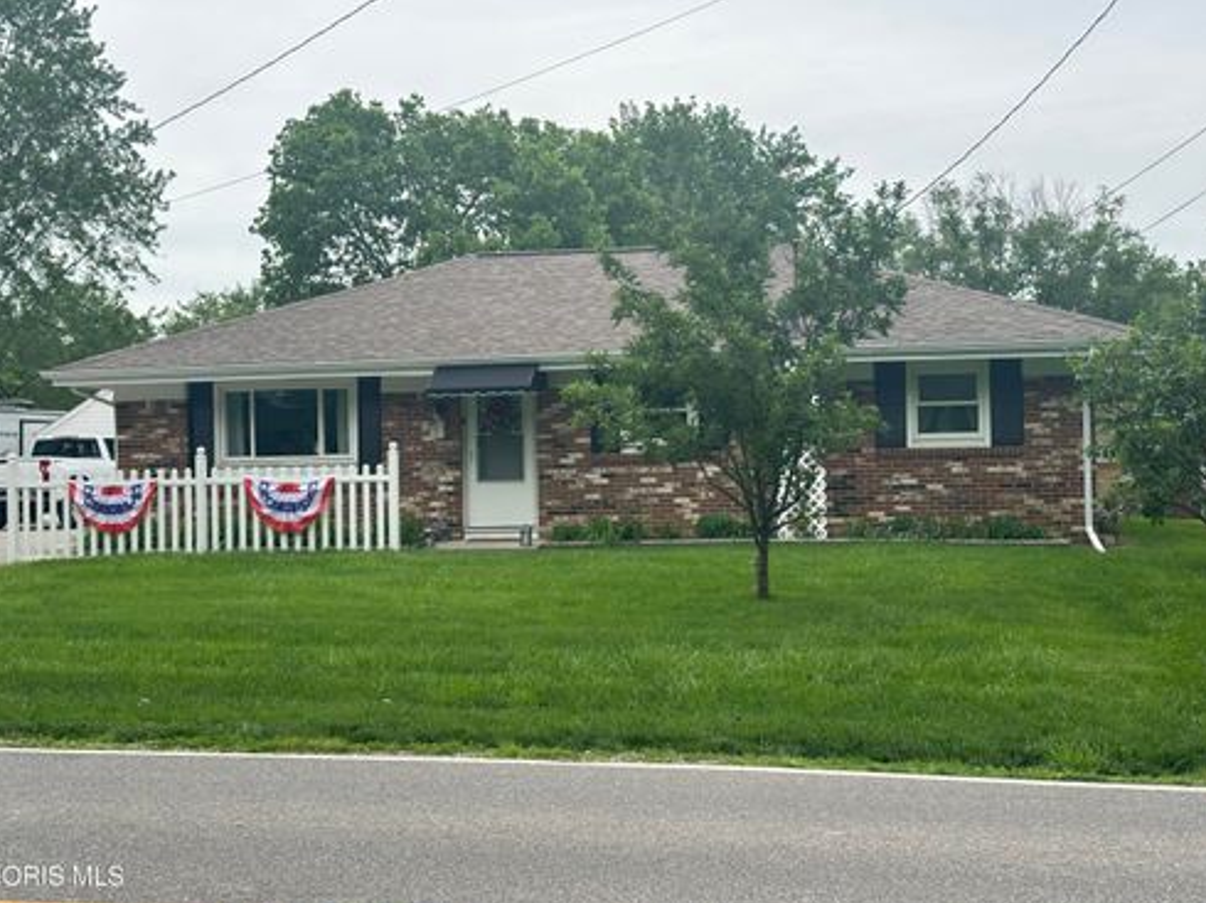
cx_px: 596
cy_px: 456
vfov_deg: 29.7
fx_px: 1706
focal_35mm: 49
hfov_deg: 38.9
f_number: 1.78
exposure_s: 1/1414
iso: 64
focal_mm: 6.86
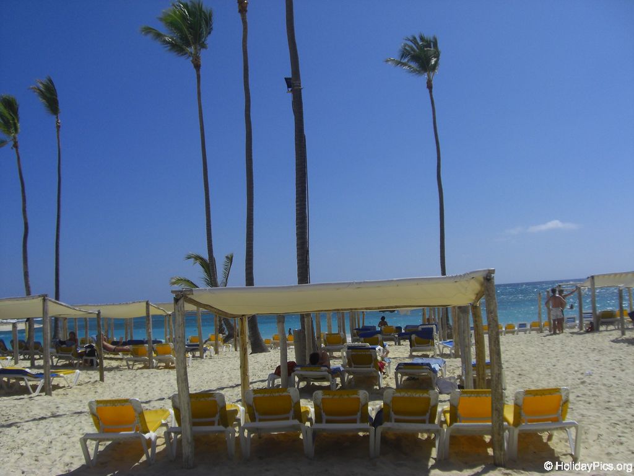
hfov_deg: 49.0
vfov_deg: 37.7
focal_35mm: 38
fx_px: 696
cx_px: 317
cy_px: 238
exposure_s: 1/400
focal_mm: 6.2
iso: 64
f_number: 8
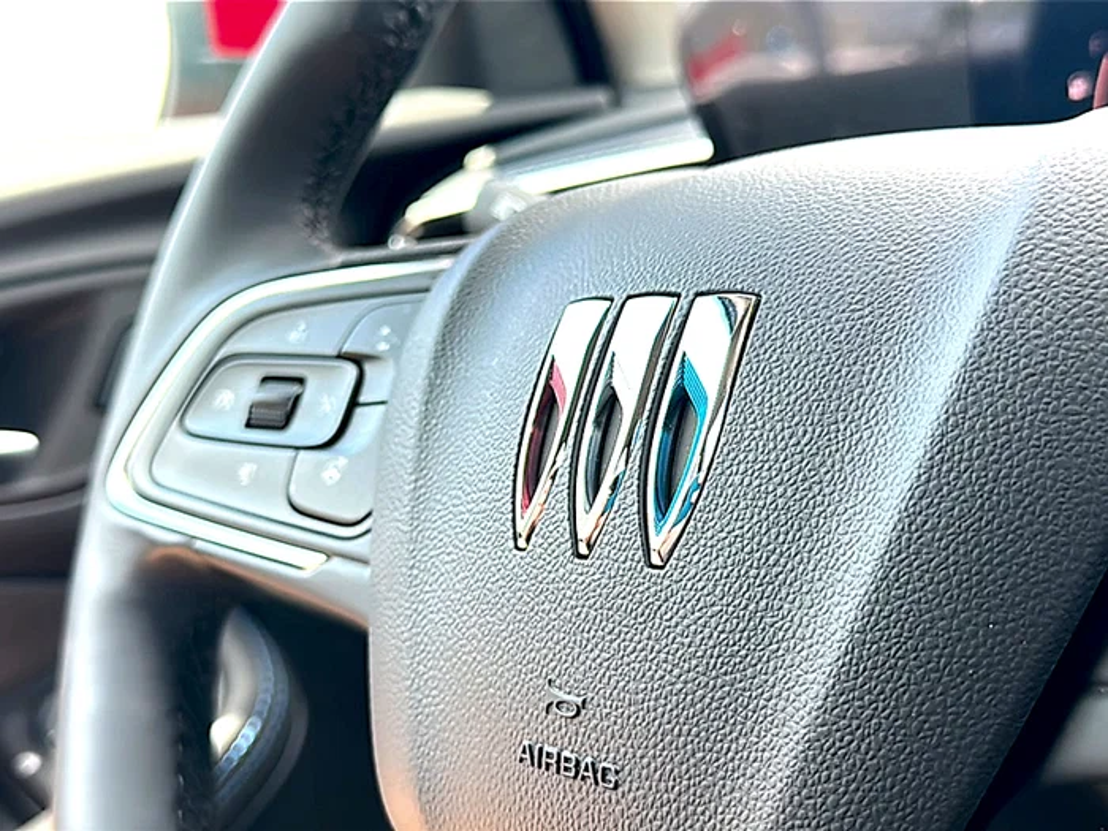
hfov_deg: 47.9
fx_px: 1248
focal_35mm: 39
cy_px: 416
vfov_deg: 36.8
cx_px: 554
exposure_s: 1/298
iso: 80
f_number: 1.78
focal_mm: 6.86
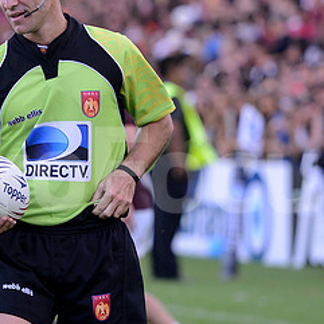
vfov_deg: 5.7
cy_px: 167
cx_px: 36
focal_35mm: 307
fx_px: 3251
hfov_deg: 5.7
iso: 640
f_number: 2.8
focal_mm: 150
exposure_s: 1/500
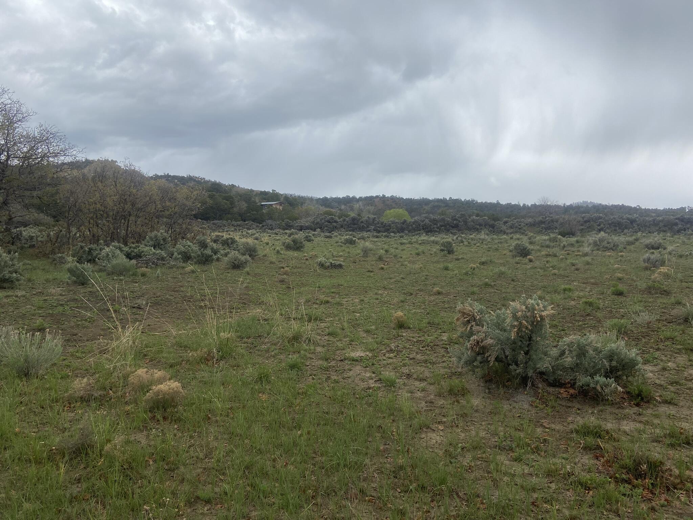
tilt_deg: -0.8
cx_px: 346
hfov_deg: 67.3
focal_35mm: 26
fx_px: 521
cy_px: 260
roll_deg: -0.5
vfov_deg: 53.1
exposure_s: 1/1124
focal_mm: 4.25
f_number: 1.8
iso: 32
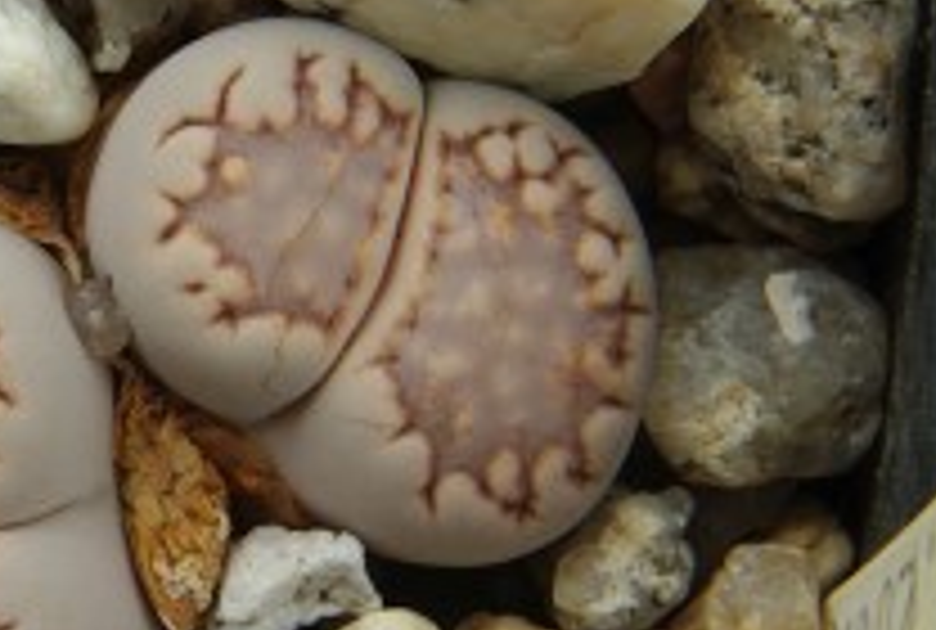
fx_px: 6571
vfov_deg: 5.5
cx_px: 14
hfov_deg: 8.1
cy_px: 344
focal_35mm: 252
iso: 100
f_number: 38
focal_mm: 70
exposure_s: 1
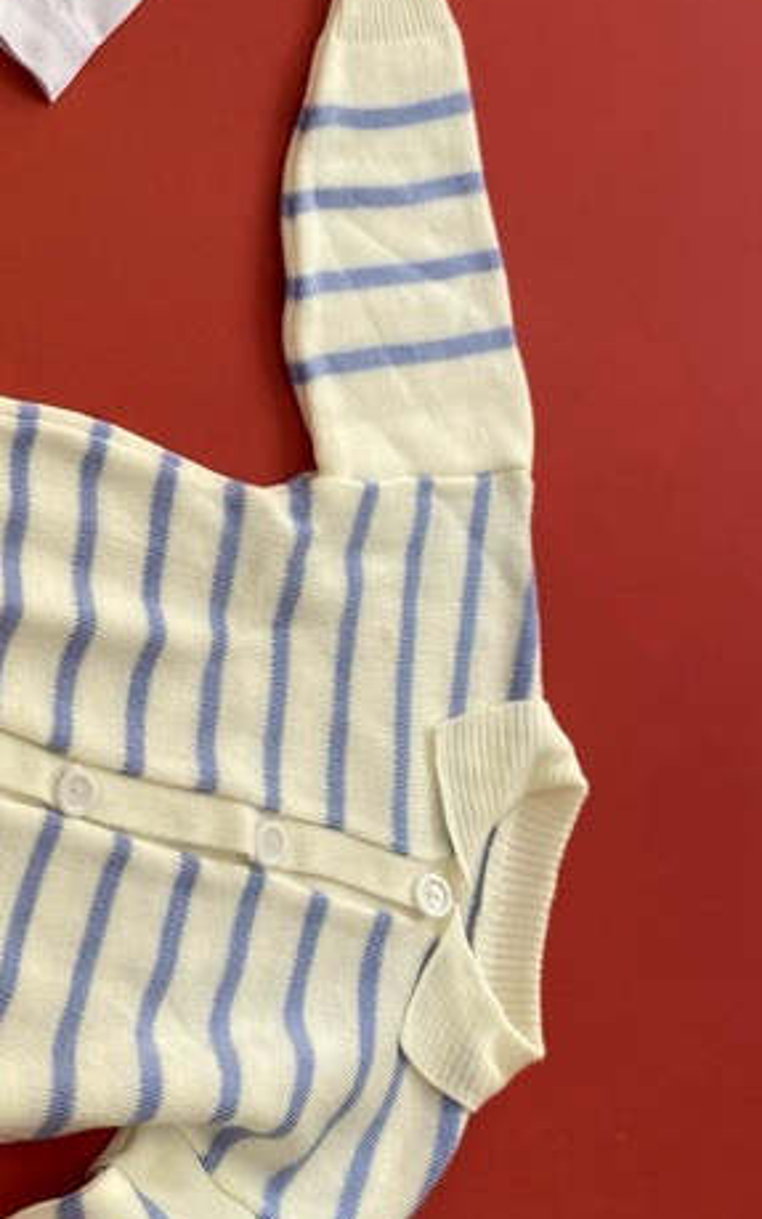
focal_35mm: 60
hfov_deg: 20.0
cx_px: -215
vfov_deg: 33.5
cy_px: 353
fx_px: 1993
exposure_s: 1/121
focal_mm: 4.25
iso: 100
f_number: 1.8
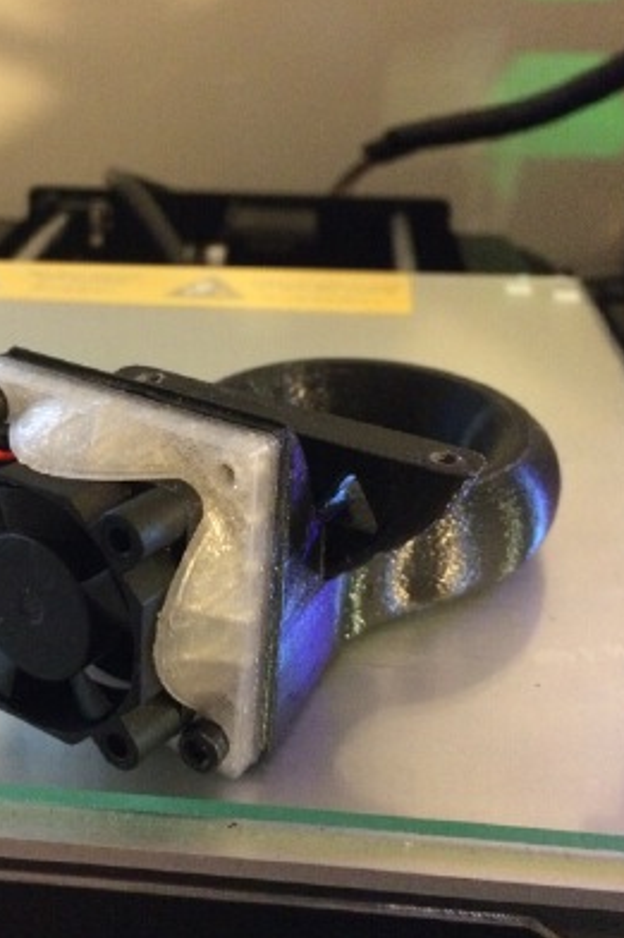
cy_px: 464
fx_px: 1067
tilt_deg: -27.5
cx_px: 202
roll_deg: +1.0
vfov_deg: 47.4
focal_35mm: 41
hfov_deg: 32.3
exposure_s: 1/15
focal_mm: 4.15
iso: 640
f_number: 2.2
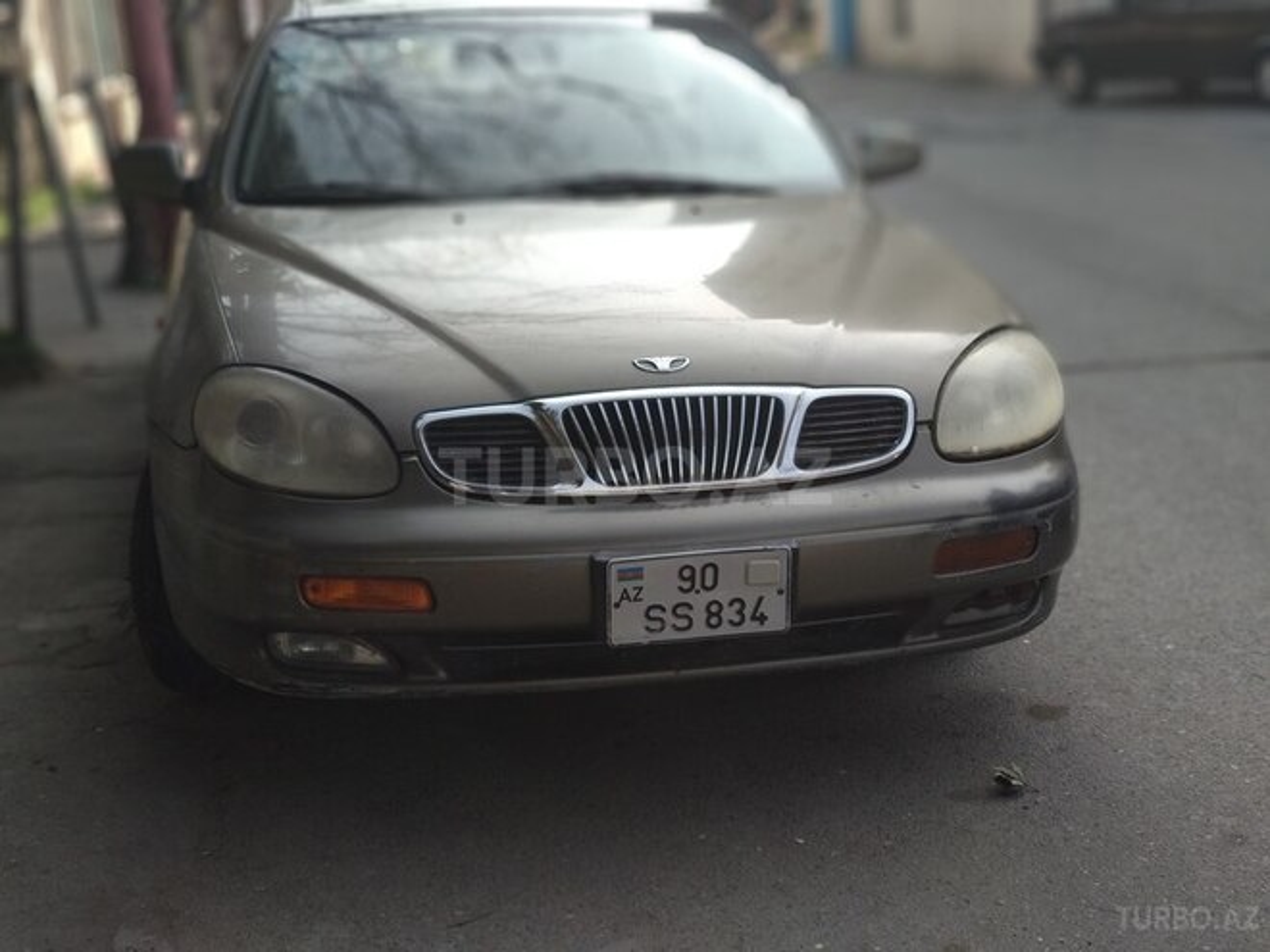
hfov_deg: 36.8
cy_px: 476
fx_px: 1908
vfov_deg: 28.0
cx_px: 635
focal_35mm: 52
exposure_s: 1/284
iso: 100
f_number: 2.6
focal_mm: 5.99
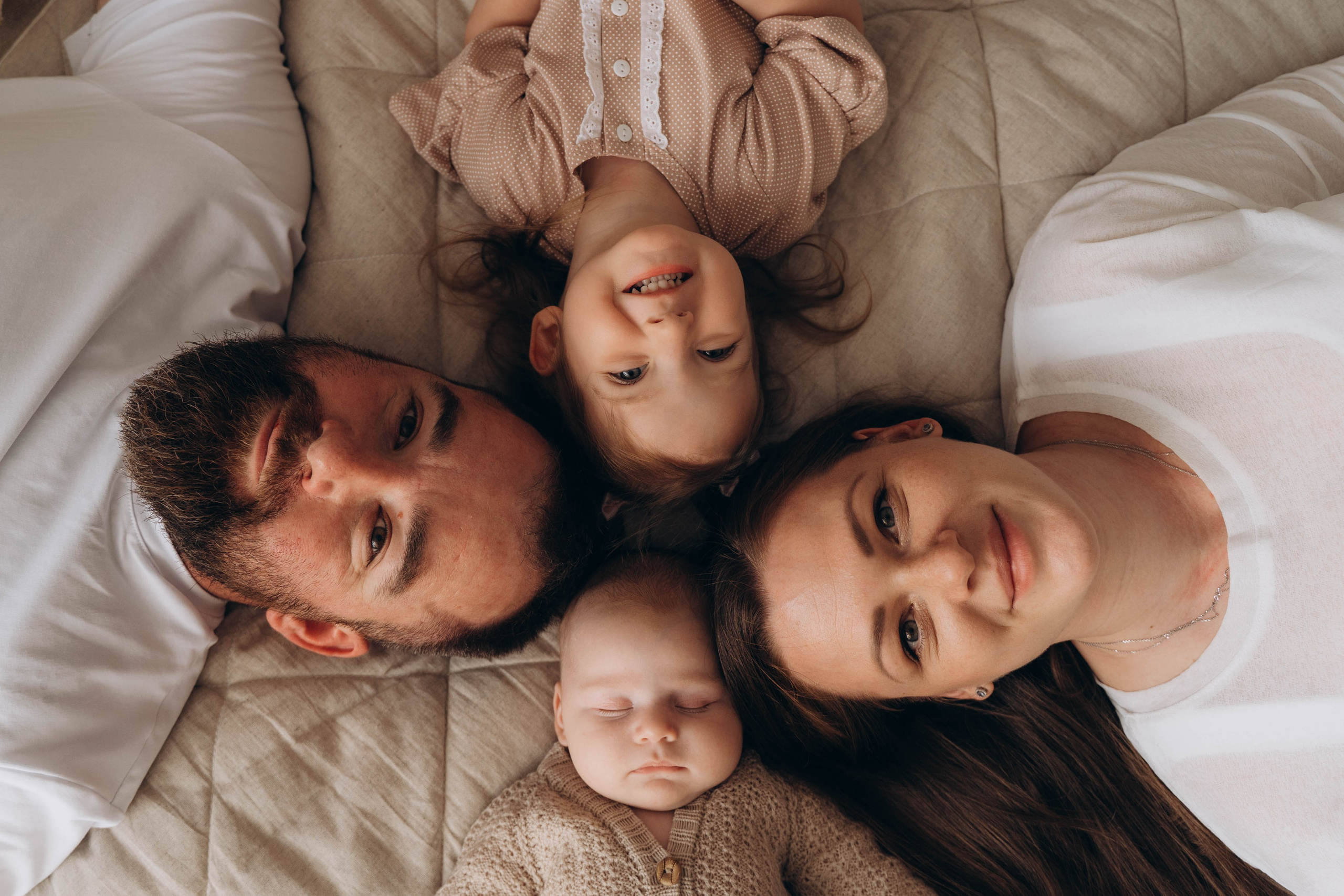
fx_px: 1259
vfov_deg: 39.1
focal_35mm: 34
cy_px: 371
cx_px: 618
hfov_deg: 56.1
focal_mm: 28
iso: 320
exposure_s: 1/160
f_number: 3.5
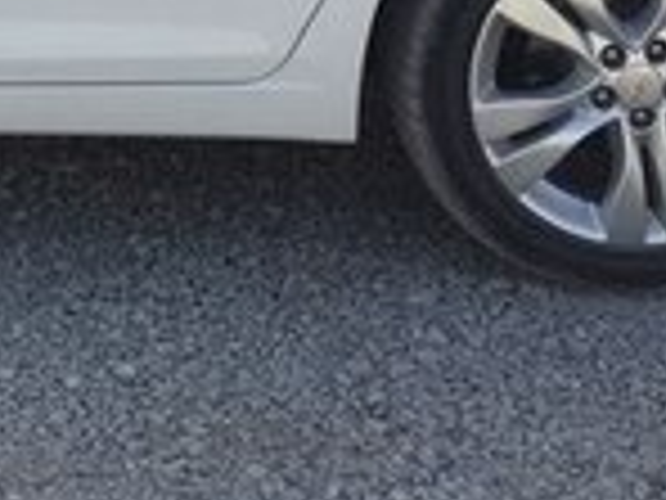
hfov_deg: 14.5
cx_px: -248
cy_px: -372
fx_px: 2482
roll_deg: -2.3
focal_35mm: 129
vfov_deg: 10.8
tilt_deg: -10.8
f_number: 2.2
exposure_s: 1/1099
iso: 32
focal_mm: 4.15
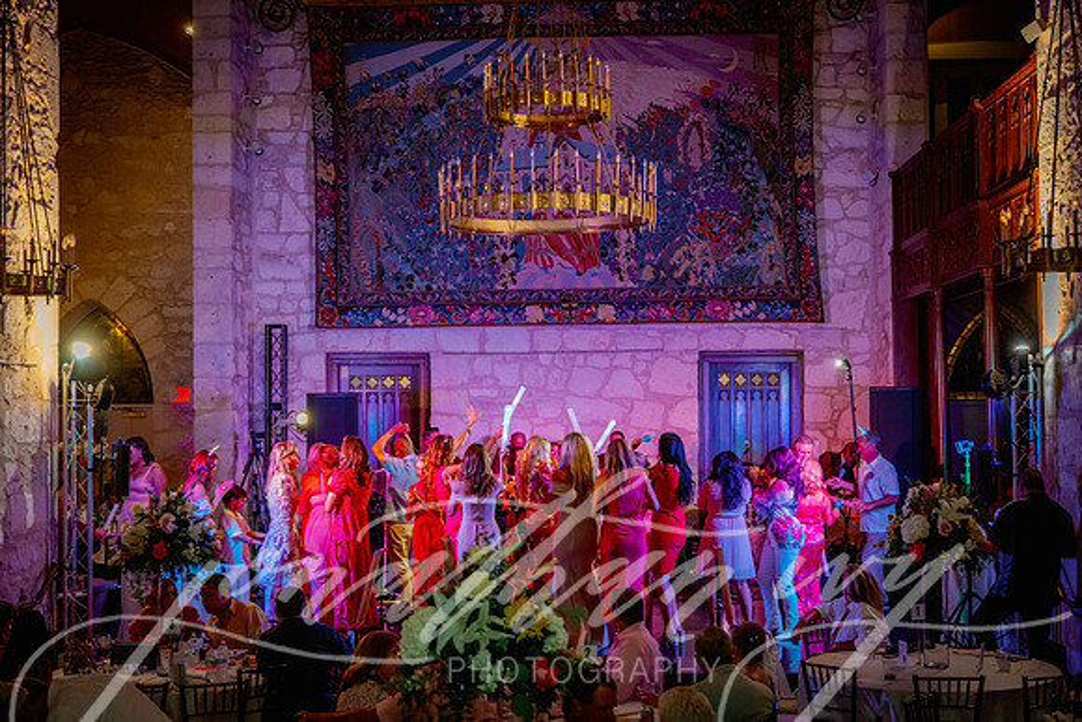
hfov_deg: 41.9
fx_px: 1413
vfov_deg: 28.7
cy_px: 361
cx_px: 541
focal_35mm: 47
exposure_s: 1/160
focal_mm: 47
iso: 2000
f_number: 3.5
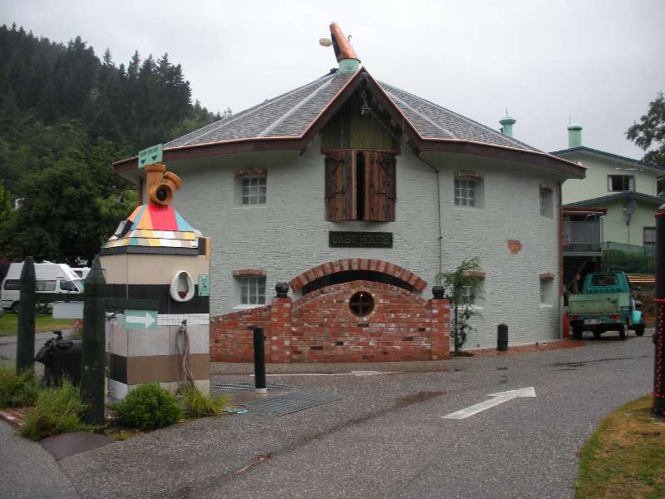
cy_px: 250
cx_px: 332
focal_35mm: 35
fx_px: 672
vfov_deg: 40.7
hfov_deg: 52.6
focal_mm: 6.3
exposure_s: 1/104
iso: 64
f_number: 3.5
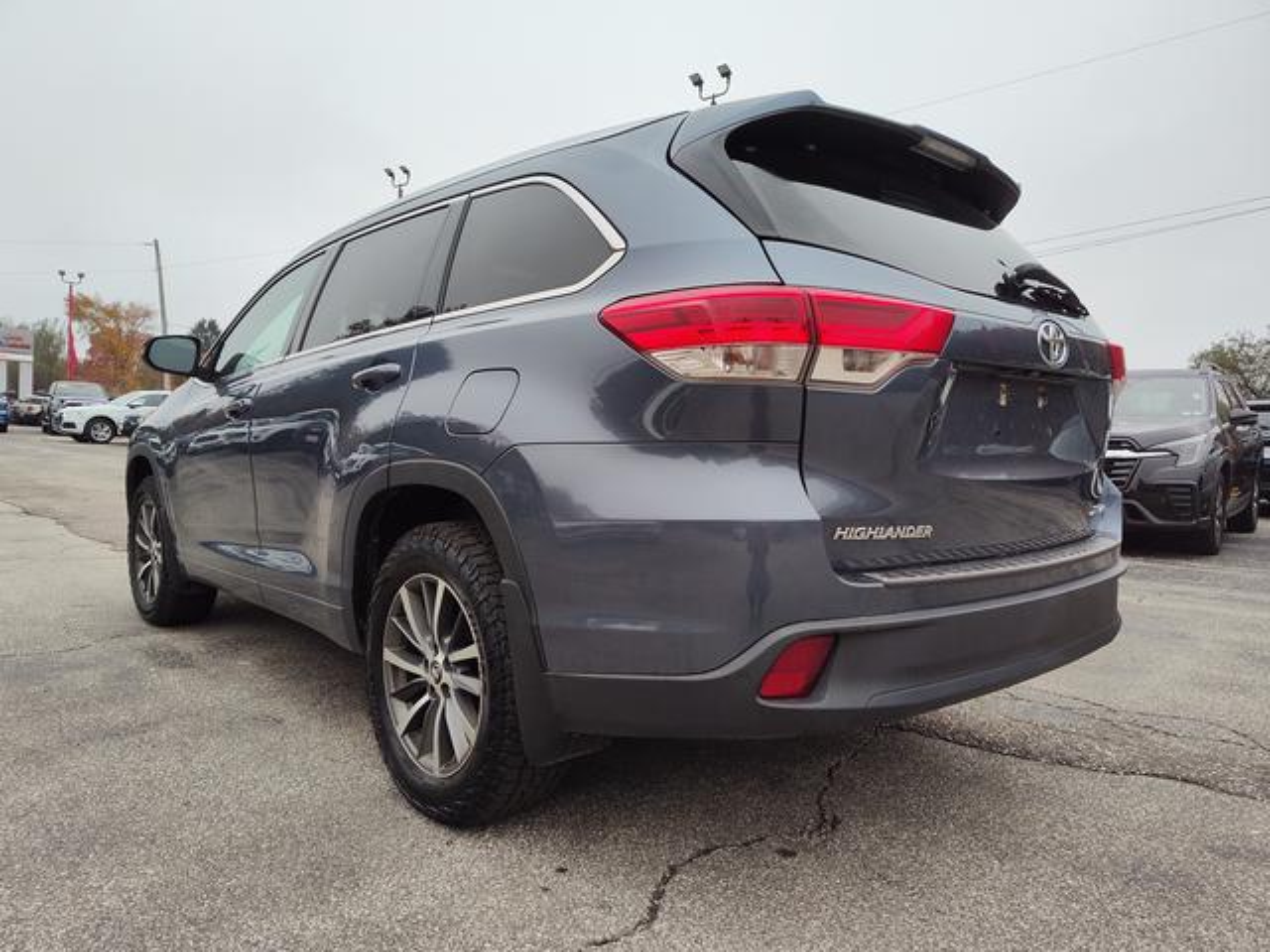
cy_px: 476
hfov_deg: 73.9
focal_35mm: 23
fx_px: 844
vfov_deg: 58.9
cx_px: 635
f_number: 1.88
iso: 100
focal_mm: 5.56
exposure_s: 1/284
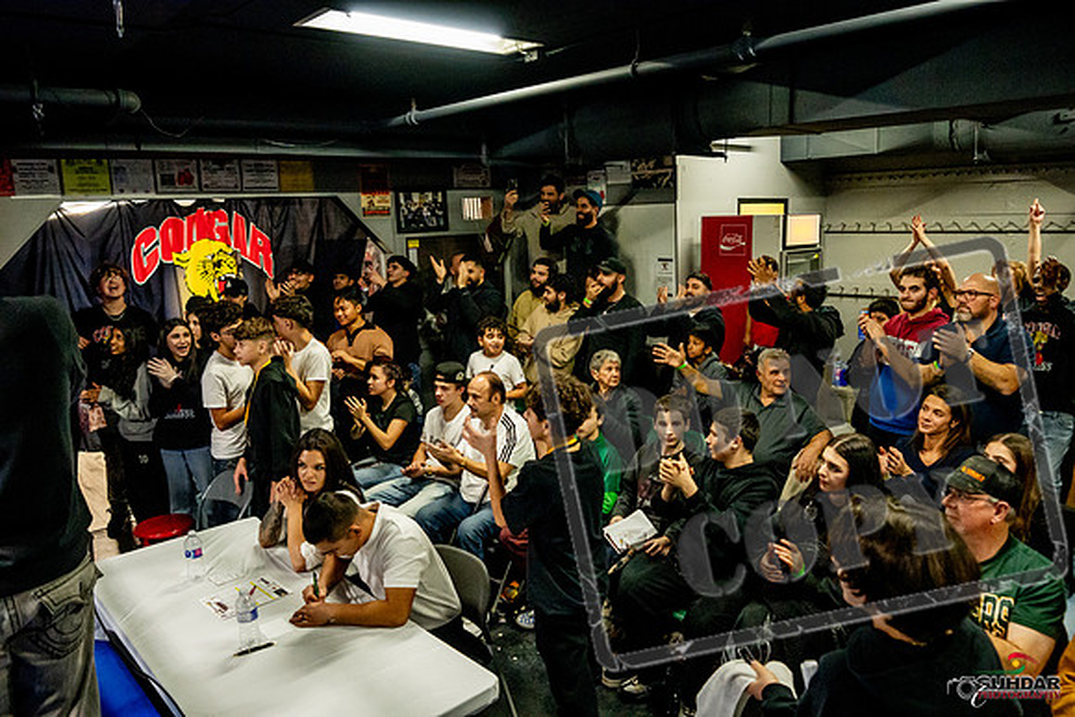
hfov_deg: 73.7
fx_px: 717
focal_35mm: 24
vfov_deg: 53.2
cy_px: 358
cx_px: 538
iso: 5000
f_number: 2.8
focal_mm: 16
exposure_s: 1/800
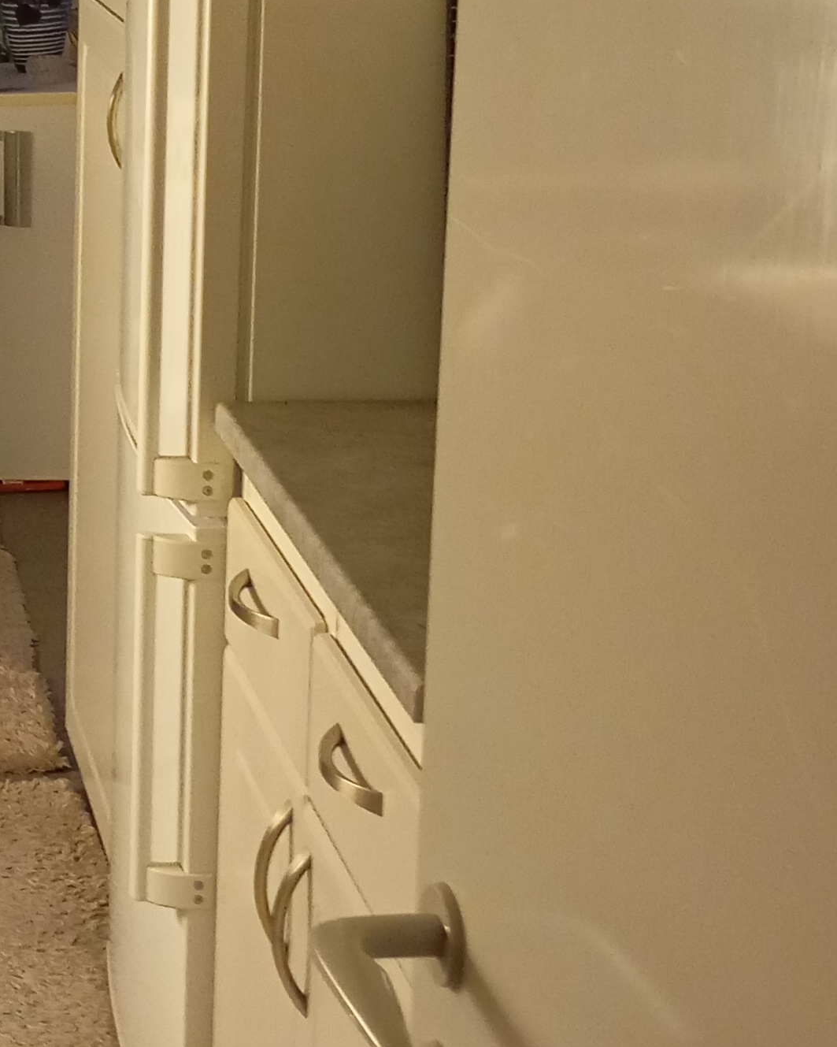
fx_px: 2601
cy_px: 299
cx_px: -303
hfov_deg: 17.0
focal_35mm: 84
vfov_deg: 22.6
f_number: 1.8
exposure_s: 1/20
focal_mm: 4.27
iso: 2036
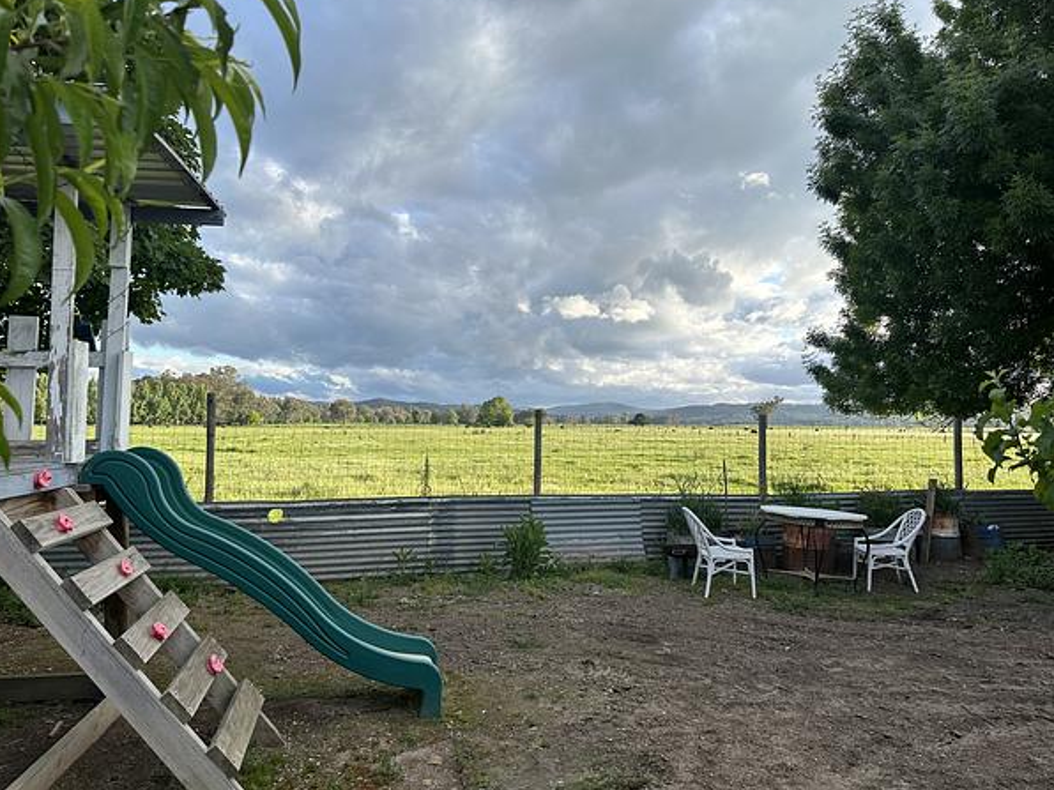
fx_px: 761
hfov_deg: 69.4
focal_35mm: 25
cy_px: 386
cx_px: 529
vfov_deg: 54.9
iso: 80
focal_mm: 6.86
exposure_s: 1/1639
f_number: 1.78
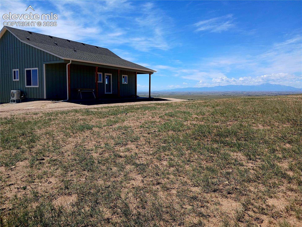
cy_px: 114
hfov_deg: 67.3
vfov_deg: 53.1
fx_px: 227
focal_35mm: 26
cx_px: 151
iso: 20
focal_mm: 3.98
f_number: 1.8
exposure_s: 1/625
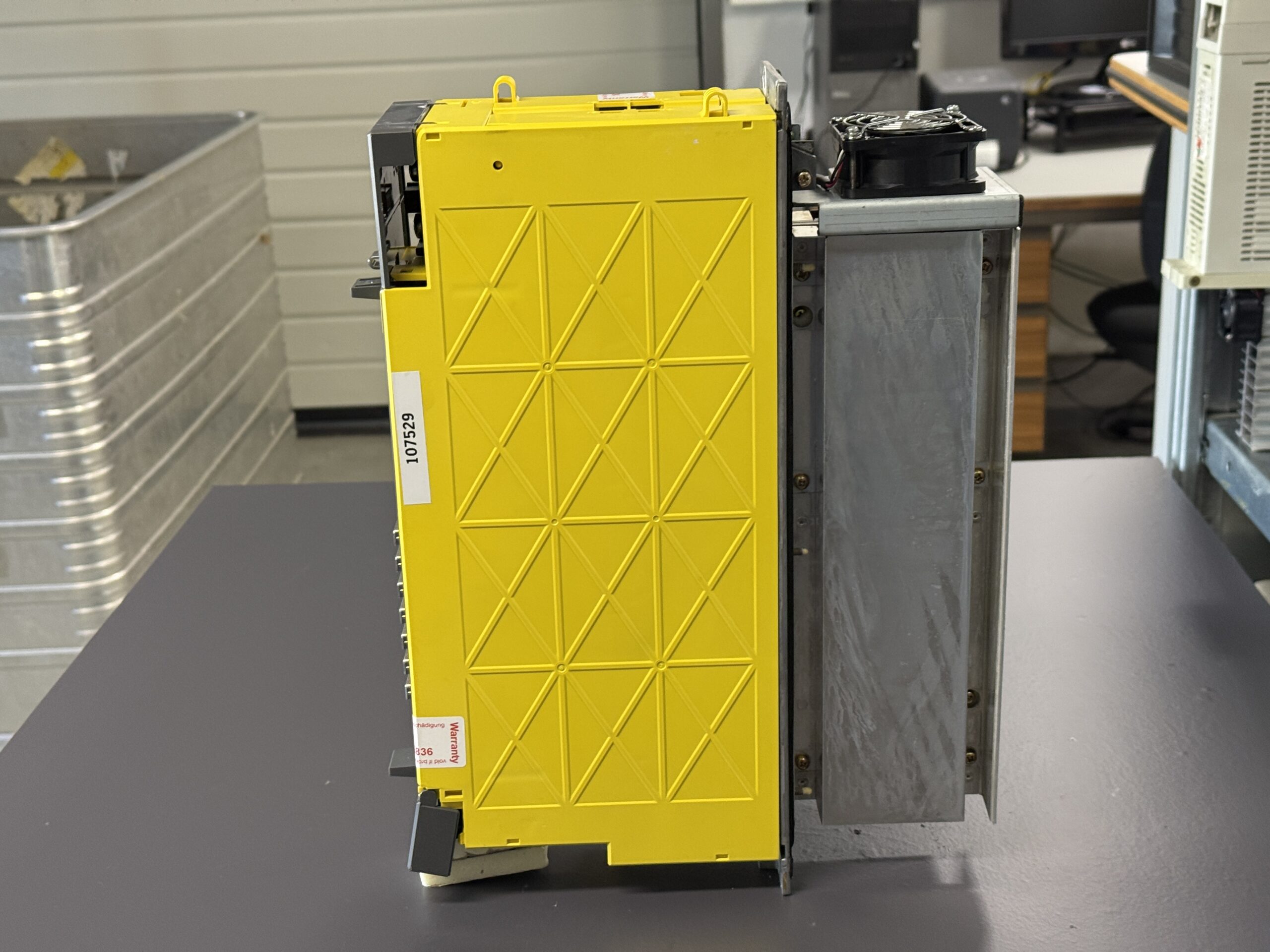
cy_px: 476
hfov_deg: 39.7
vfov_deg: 30.3
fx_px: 1761
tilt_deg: -18.5
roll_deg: +3.5
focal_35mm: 48
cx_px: 635
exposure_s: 1/50
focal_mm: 6.76
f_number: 1.78
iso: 200
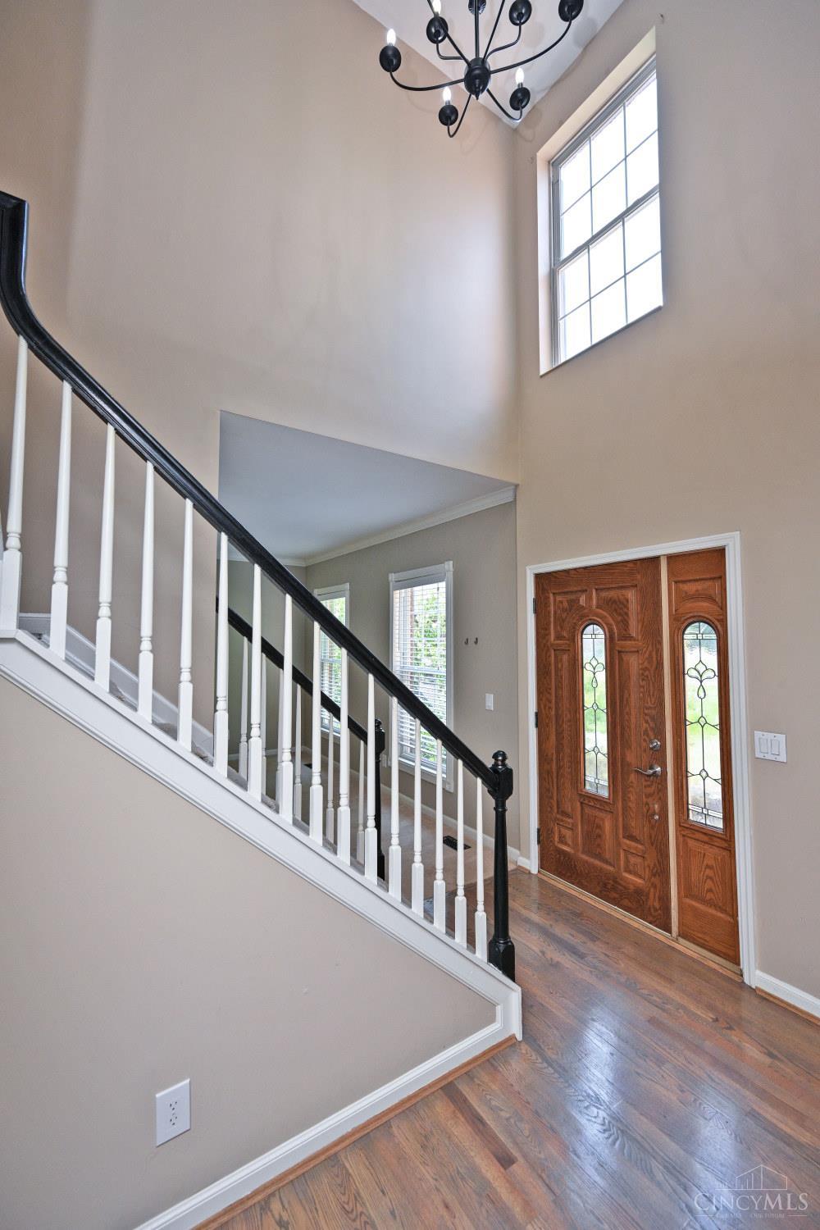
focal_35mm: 14
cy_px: 615
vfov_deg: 104.3
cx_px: 410
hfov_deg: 81.2
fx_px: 478
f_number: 5.6
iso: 200
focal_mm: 14
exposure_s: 1/125
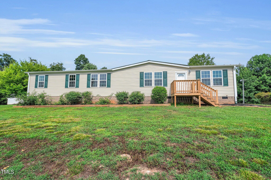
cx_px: 136
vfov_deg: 73.7
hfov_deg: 96.7
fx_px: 120
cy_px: 90
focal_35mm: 16
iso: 400
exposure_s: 1/1500
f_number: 9.5
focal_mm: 16
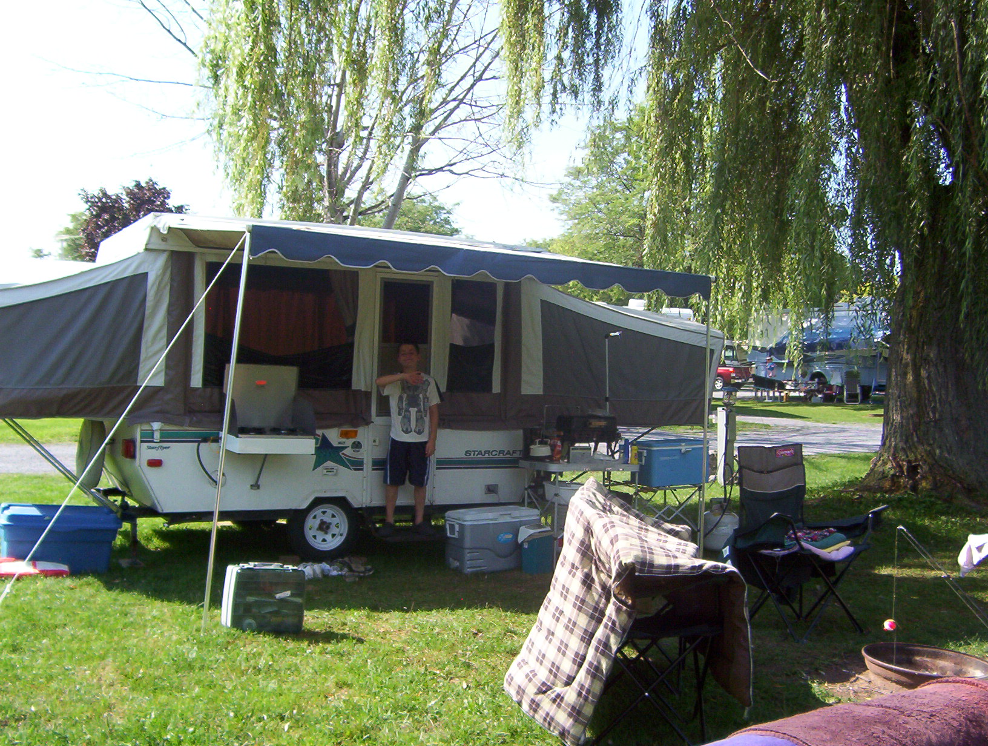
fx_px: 1030
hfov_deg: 51.2
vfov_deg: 39.8
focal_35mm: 36
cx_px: 494
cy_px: 373
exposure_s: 1/759
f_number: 2.76
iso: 100
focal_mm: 5.54
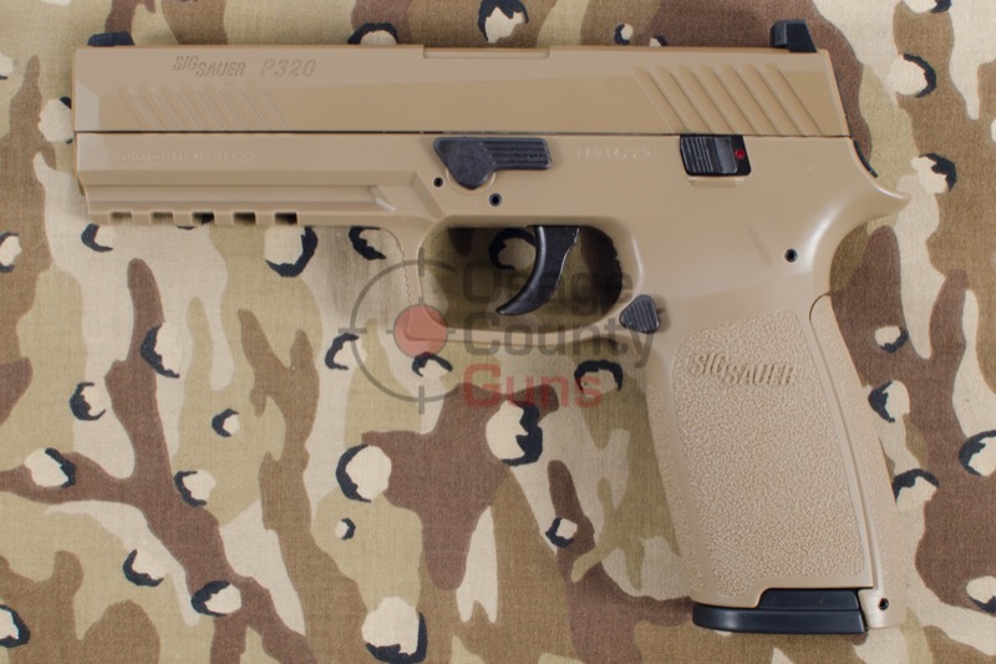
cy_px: 332
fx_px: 1452
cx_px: 498
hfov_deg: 37.9
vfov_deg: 25.7
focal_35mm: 52
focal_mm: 35
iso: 200
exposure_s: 1/200
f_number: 7.1
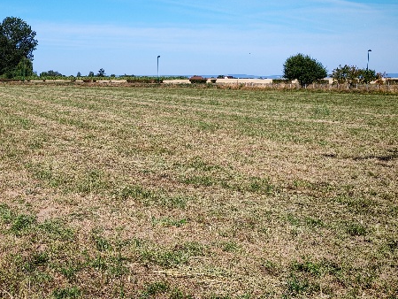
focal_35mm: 64
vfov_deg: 22.9
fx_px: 736
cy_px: 129
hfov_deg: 30.0
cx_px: 129
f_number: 1.9
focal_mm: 6.12
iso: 50
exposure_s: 1/690
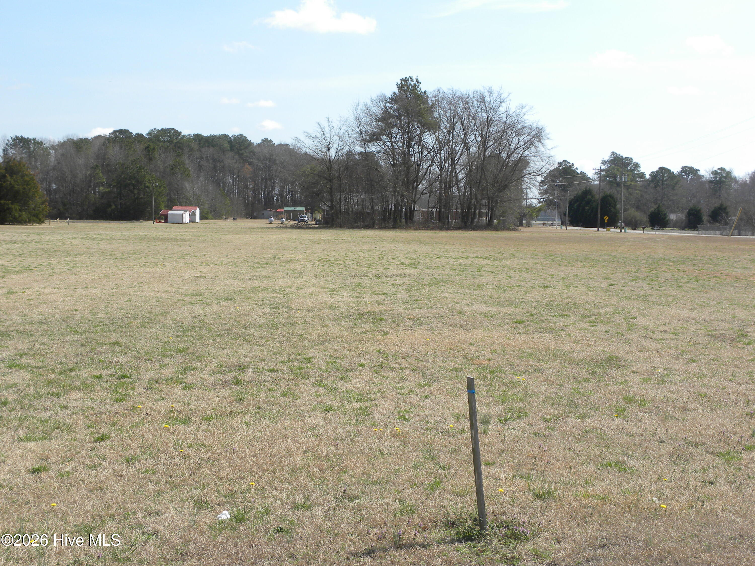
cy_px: 283
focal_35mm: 52
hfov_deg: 36.8
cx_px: 378
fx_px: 1134
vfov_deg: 28.0
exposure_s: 1/268
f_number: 5.6
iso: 64
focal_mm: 9.2
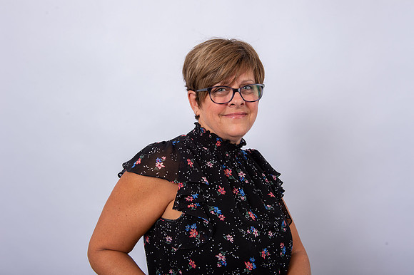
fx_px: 460
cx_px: 207
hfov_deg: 48.5
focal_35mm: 40
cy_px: 138
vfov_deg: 33.4
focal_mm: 40
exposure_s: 1/250
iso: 160
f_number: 8
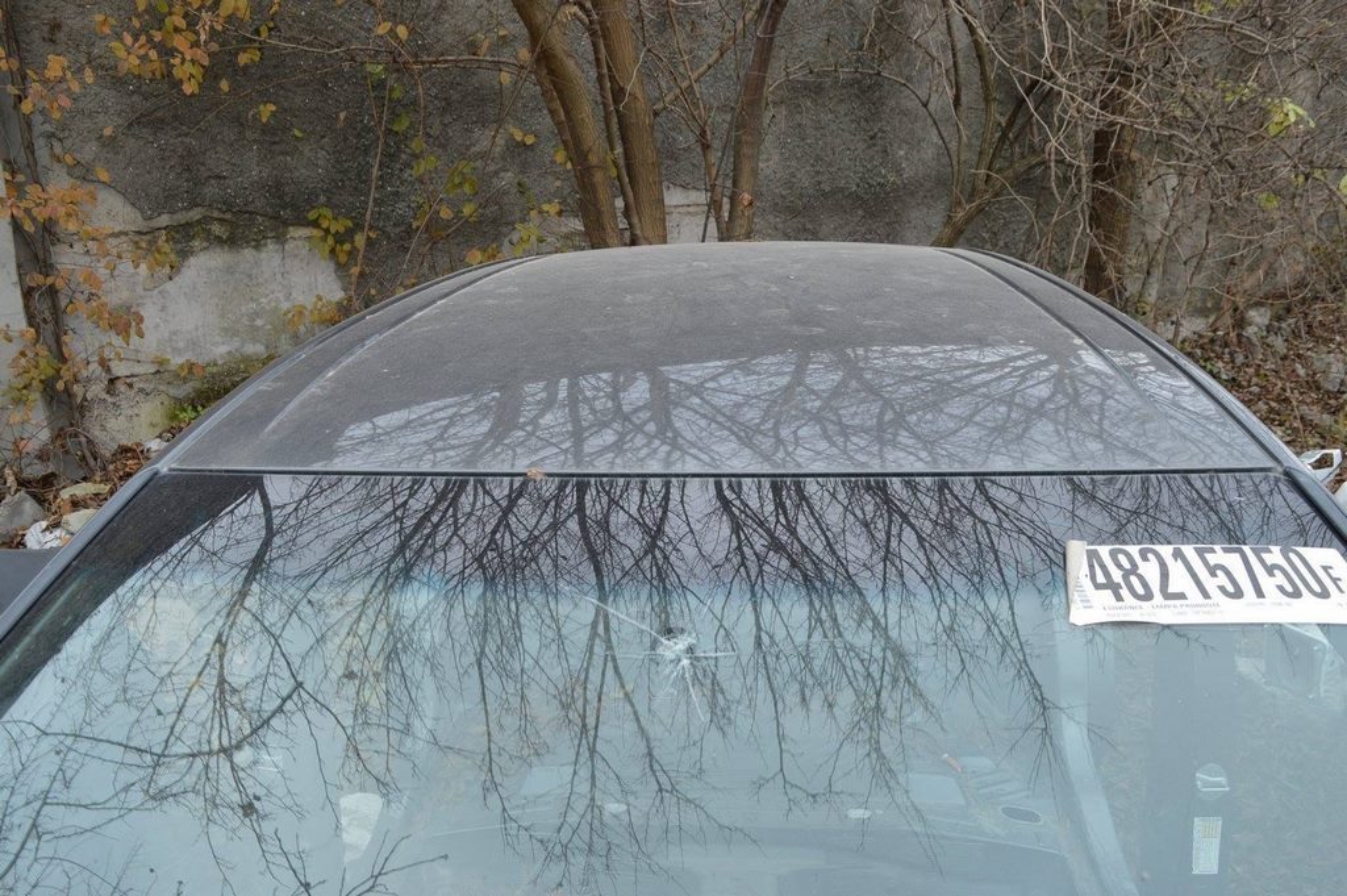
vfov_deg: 43.5
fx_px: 1122
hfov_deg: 62.0
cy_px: 448
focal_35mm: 30
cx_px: 674
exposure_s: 1/60
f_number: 5.6
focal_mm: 20
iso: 140
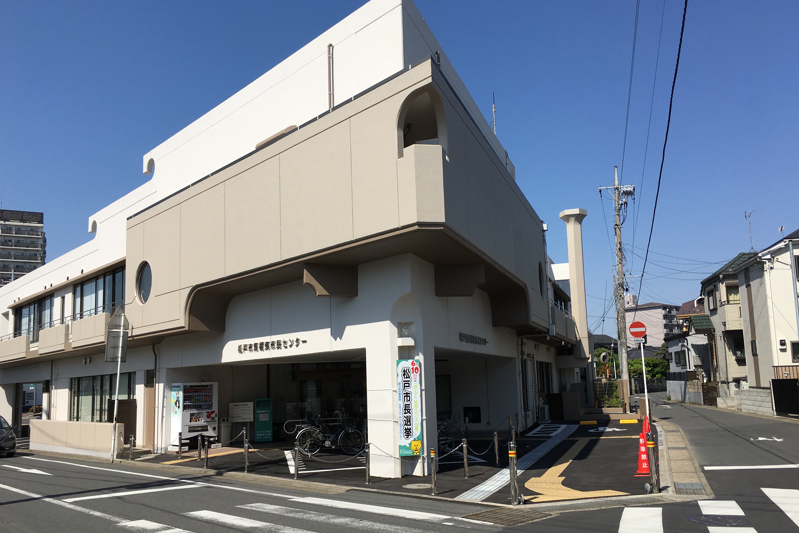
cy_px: 292
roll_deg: +1.8
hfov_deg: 60.3
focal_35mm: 31
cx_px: 394
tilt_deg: +8.5
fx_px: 688
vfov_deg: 42.3
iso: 25
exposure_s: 1/2849
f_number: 2.2
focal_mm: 4.15
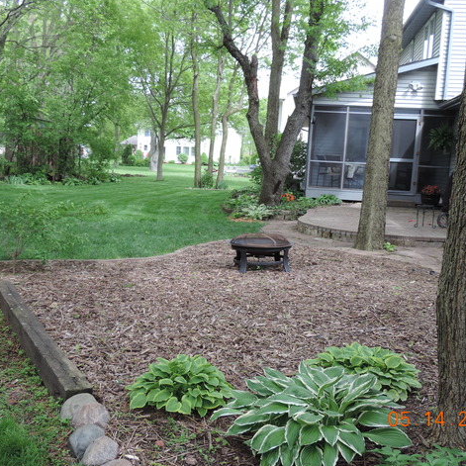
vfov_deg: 46.0
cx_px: 216
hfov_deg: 46.0
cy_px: 232
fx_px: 548
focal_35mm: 36
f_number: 3.1
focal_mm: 5.3
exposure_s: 1/80
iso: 80
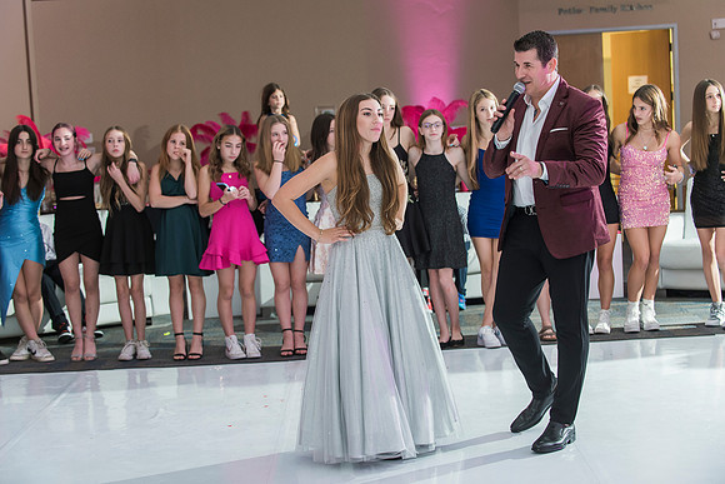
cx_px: 362
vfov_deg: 19.5
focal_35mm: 70
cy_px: 242
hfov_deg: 28.8
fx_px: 1410
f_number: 4
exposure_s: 1/100
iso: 1000
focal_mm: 70
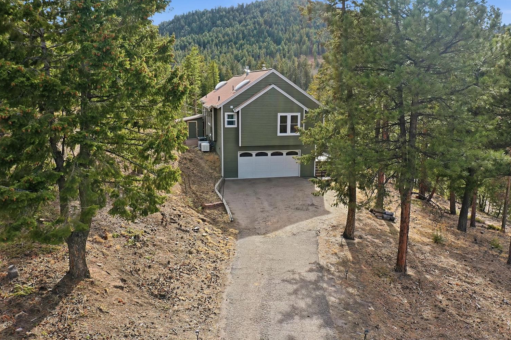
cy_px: 174
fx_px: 426
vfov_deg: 43.6
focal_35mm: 30
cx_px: 266
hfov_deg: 61.9
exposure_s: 1/200
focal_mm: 10.3
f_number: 5
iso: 100
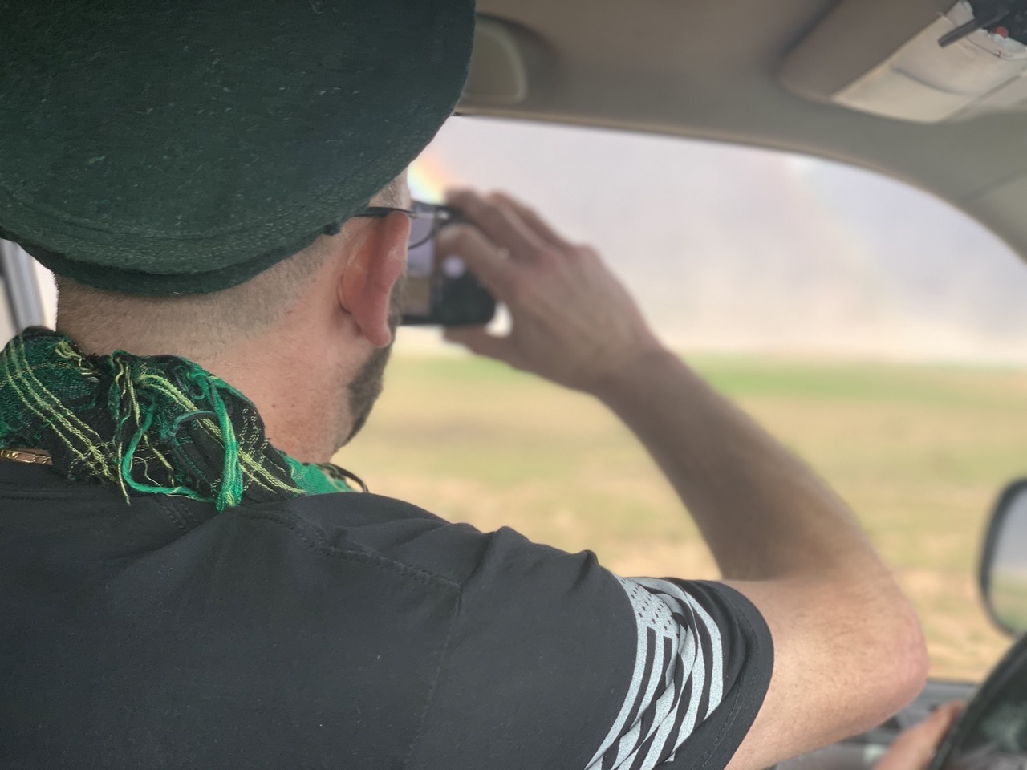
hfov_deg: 36.8
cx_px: 514
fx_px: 1543
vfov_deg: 28.0
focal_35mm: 52
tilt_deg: +3.7
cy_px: 385
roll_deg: -3.3
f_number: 2.4
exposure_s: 1/122
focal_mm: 6
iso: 20
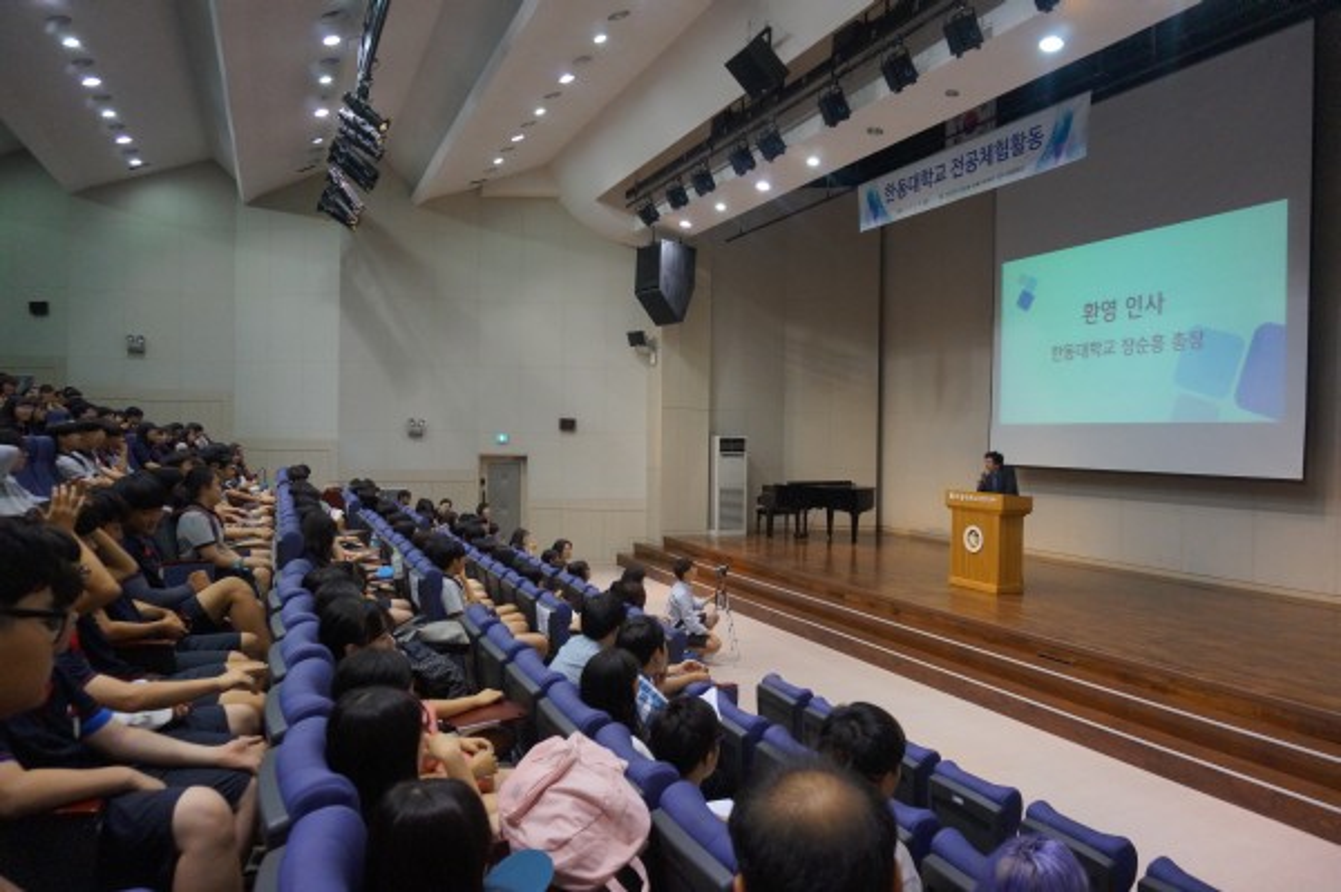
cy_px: 446
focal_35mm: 24
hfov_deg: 73.8
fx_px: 893
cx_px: 670
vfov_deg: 53.1
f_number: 4
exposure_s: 1/160
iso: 1600
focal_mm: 16
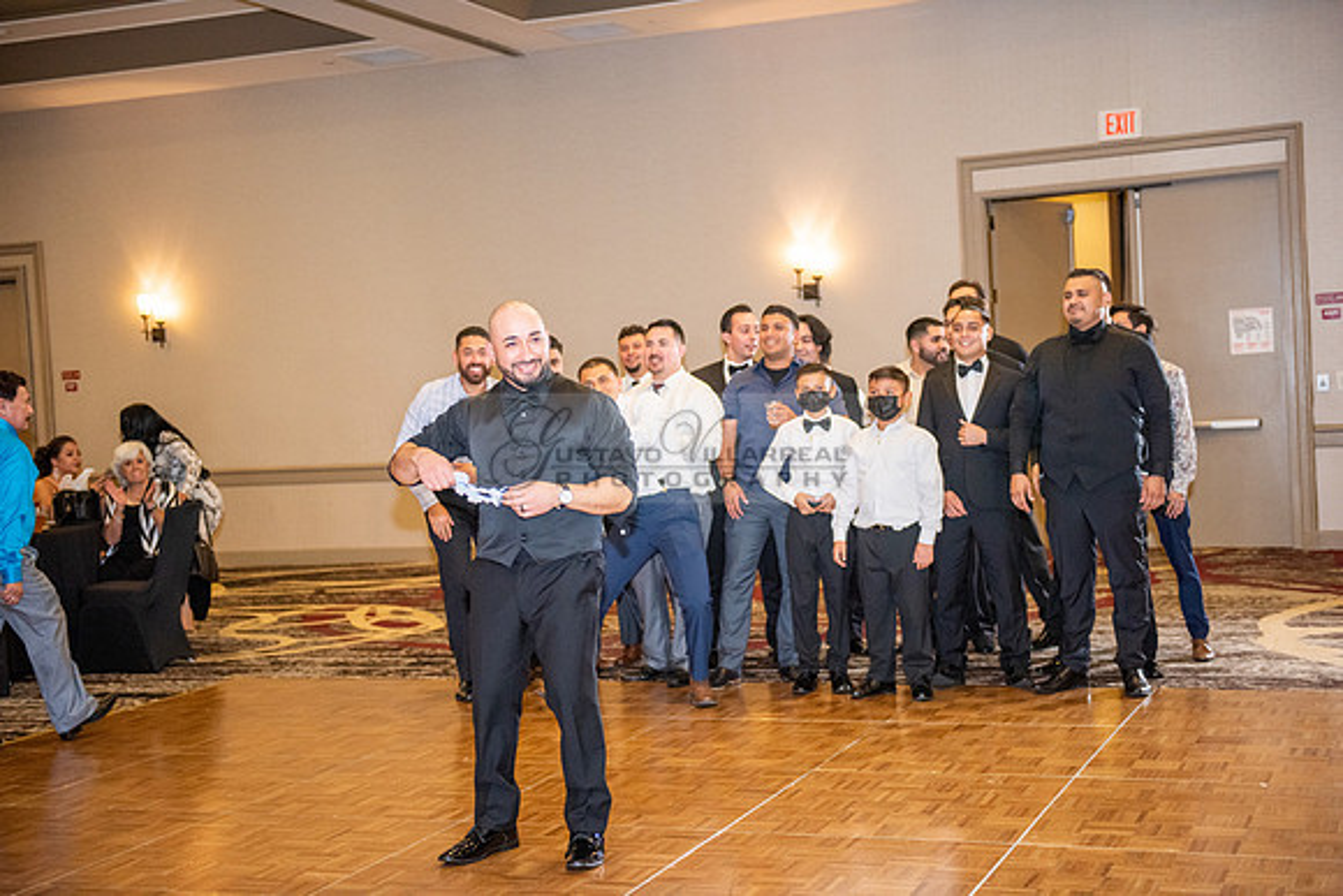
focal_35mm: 52
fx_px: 1940
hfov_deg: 38.2
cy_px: 448
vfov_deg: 26.0
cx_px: 672
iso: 1600
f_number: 2.8
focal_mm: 52
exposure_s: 1/250
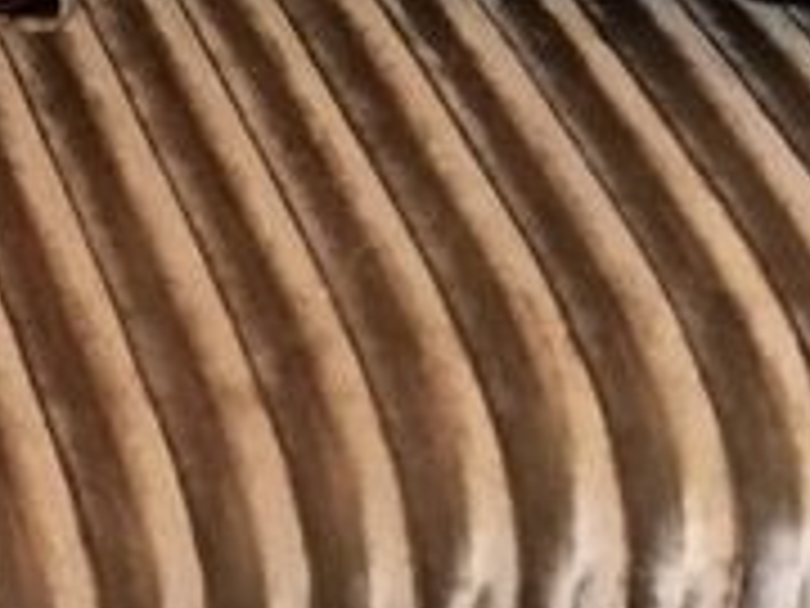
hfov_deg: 11.1
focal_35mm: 172
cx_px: -369
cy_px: -297
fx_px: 4025
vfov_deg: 8.4
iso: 125
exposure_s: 1/33
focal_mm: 3.3
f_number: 2.4
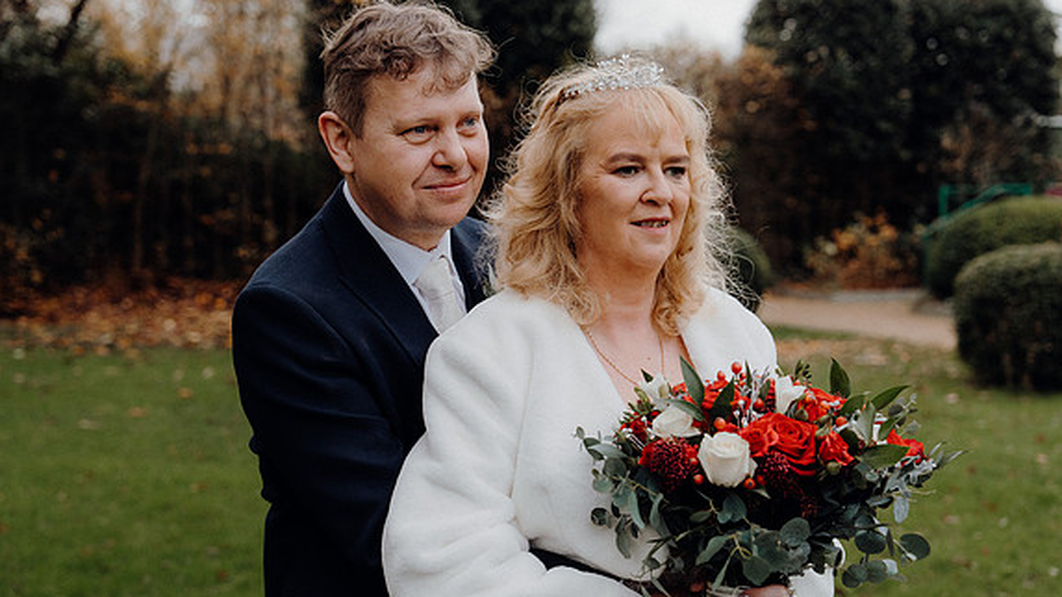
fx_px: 1464
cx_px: 536
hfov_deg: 39.9
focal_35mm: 52
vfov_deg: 23.0
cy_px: 324
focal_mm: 49
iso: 1600
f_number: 3.5
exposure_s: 1/250
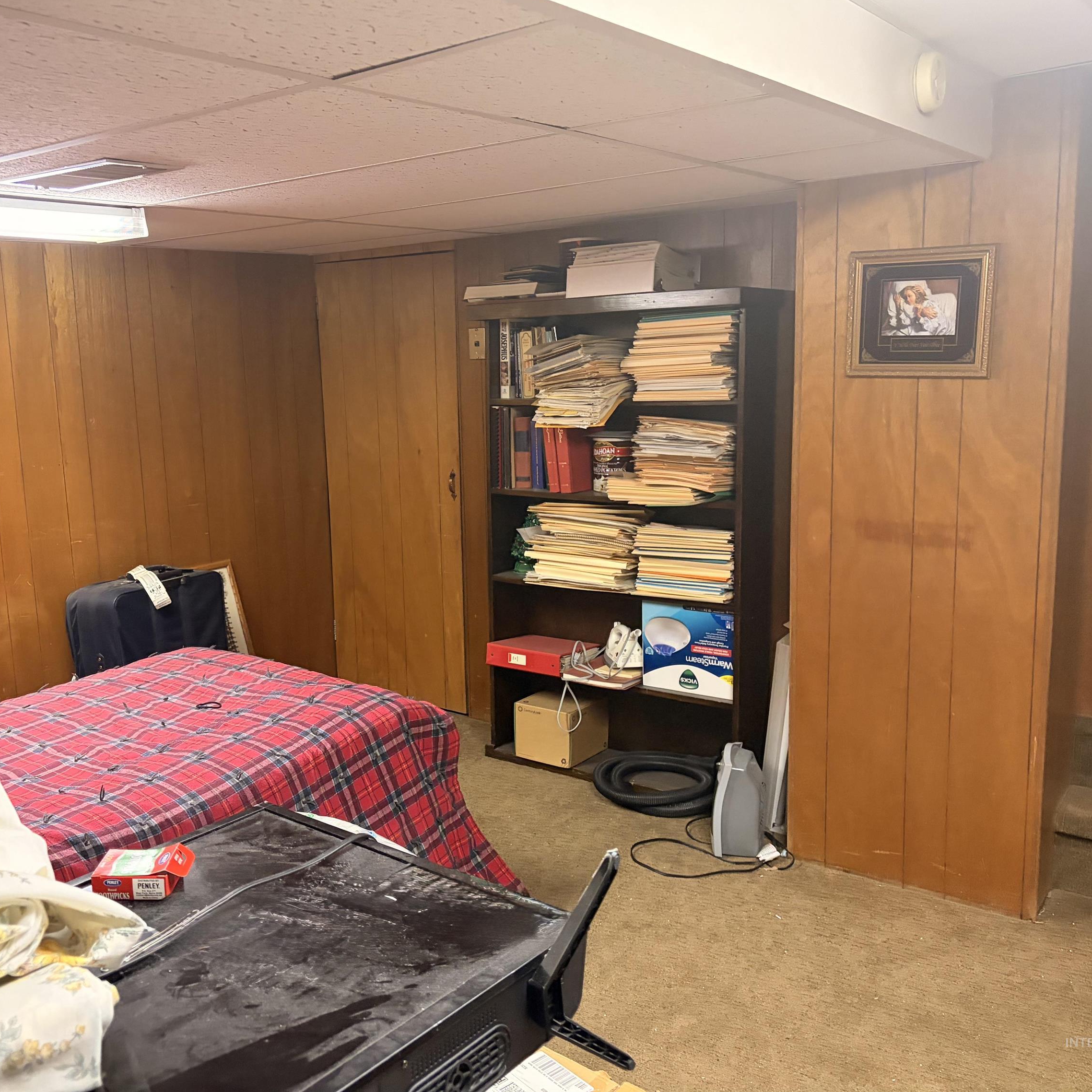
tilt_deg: -9.1
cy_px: 540
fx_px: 1106
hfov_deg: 52.2
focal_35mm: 31
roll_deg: +3.0
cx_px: 440
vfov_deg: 52.5
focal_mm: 5.96
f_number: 1.6
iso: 500
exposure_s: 1/60
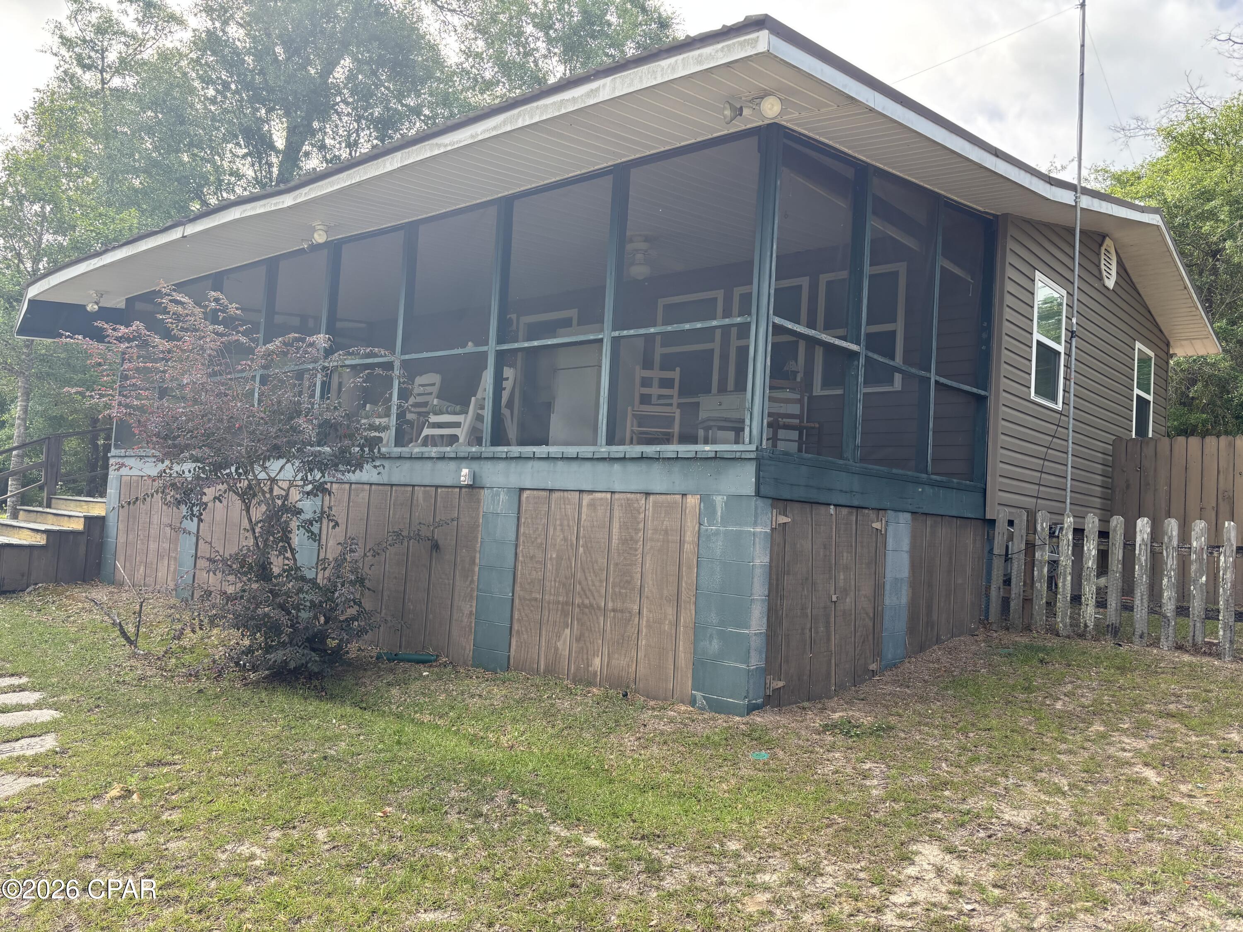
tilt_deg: +1.5
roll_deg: -3.0
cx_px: 622
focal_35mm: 26
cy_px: 466
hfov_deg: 67.3
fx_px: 934
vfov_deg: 53.1
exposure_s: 1/522
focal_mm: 5.96
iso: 50
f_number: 1.6
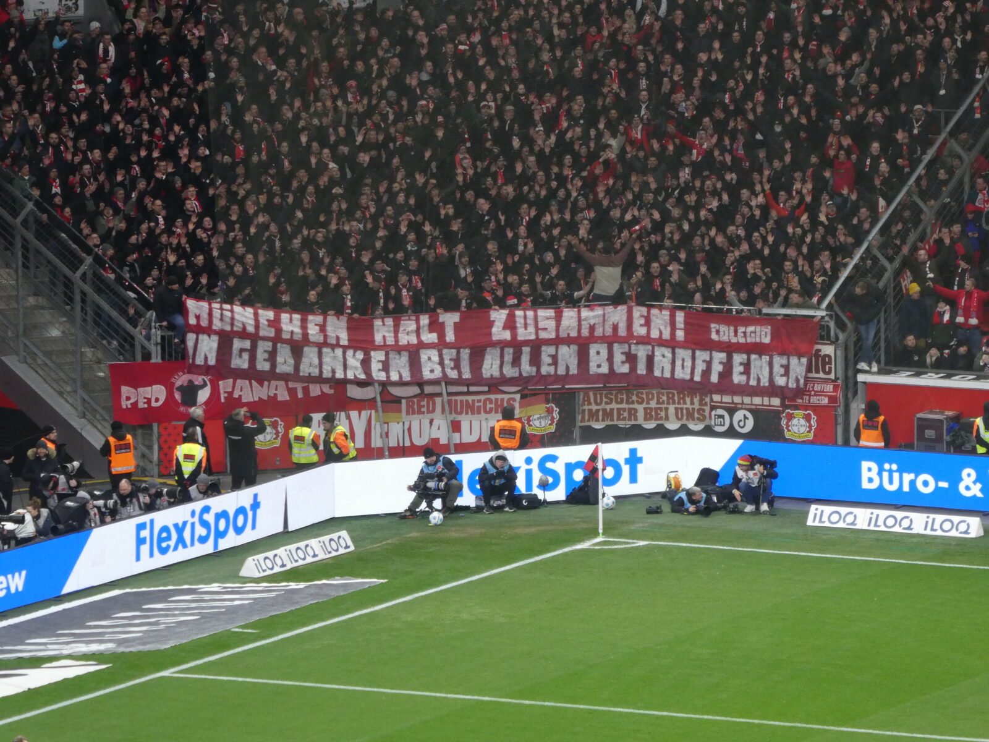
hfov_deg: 7.9
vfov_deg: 5.9
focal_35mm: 250
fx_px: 7143
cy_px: 371
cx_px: 494
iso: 400
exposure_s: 1/80
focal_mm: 44.8
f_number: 5.6
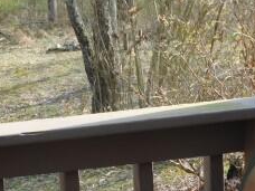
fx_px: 1282
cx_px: -30
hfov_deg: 11.2
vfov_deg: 8.5
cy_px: 34
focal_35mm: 174
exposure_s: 1/160
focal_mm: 11.7
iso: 125
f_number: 4.2
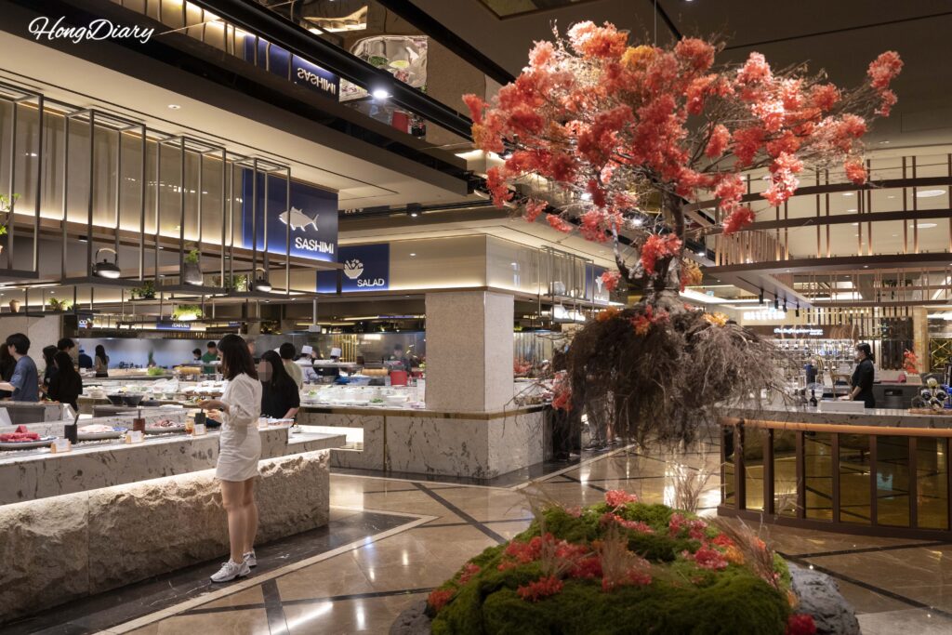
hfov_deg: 61.9
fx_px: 793
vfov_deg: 43.6
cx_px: 476
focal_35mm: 30
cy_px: 318
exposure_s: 1/160
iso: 2500
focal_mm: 30
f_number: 4.5
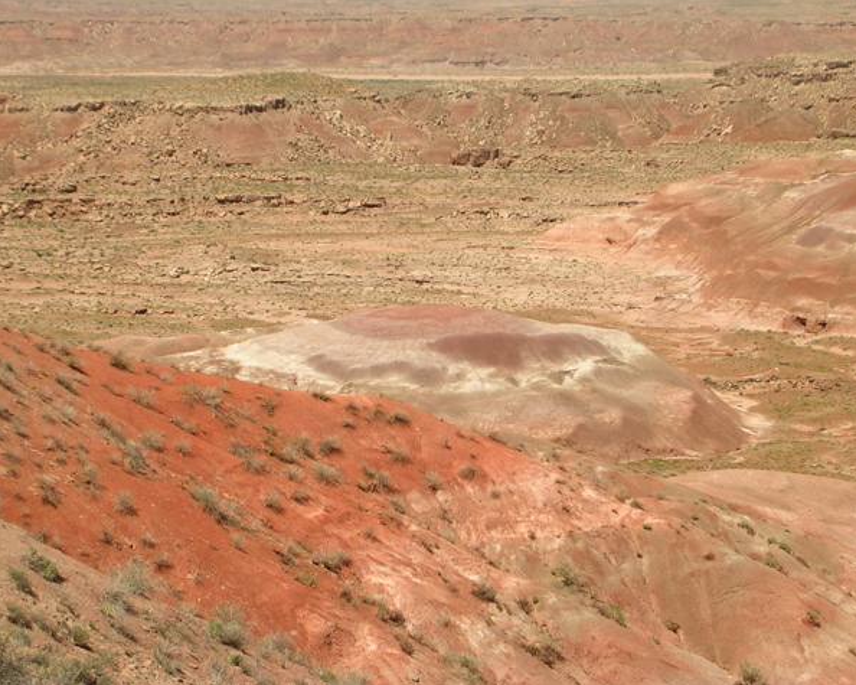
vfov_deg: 12.7
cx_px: 435
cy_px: 345
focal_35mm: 121
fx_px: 3065
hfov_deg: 15.9
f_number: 4.9
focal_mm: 17.4
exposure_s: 1/436
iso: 50
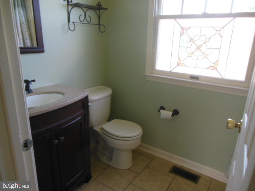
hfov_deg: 69.4
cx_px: 128
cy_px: 96
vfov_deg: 54.9
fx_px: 184
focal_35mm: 25
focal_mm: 4.5
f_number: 3.2
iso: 400
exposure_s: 1/50
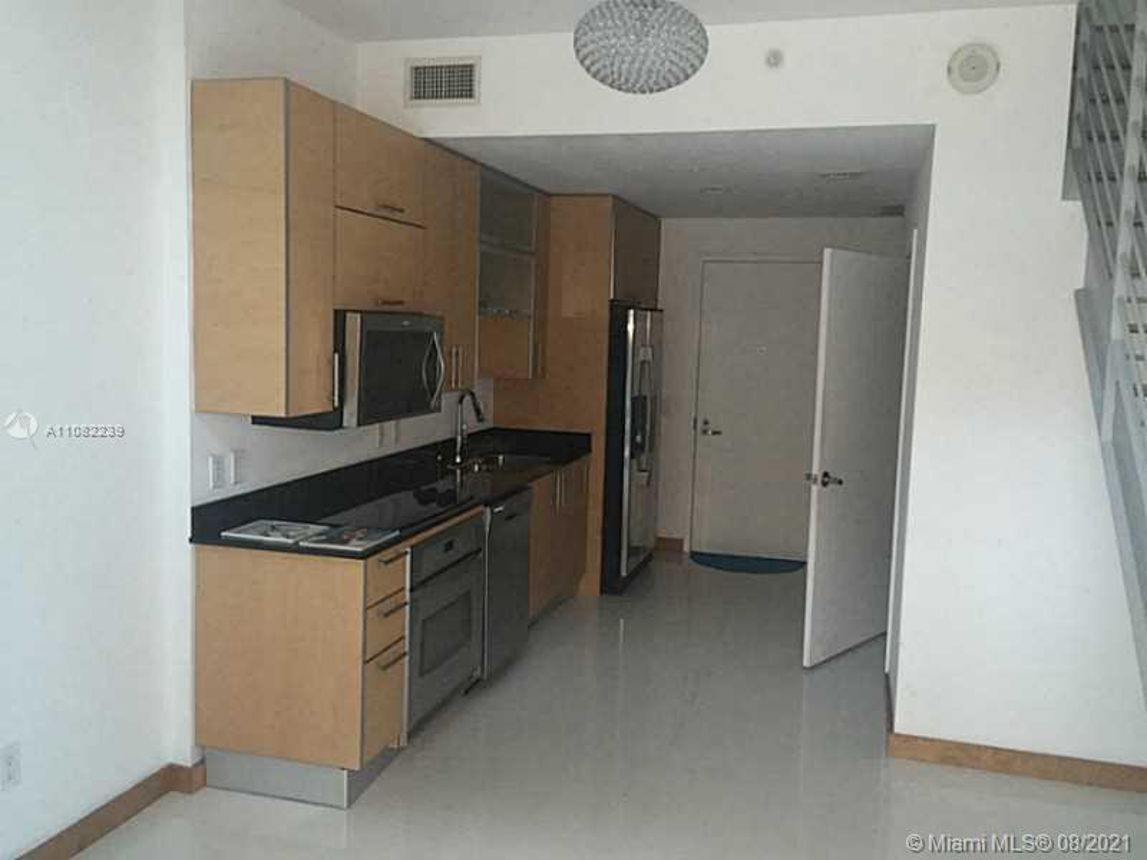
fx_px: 961
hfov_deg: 61.7
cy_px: 430
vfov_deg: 48.2
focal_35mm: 29
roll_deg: -2.1
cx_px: 574
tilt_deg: -6.6
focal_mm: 4.15
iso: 160
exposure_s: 1/16
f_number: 2.2
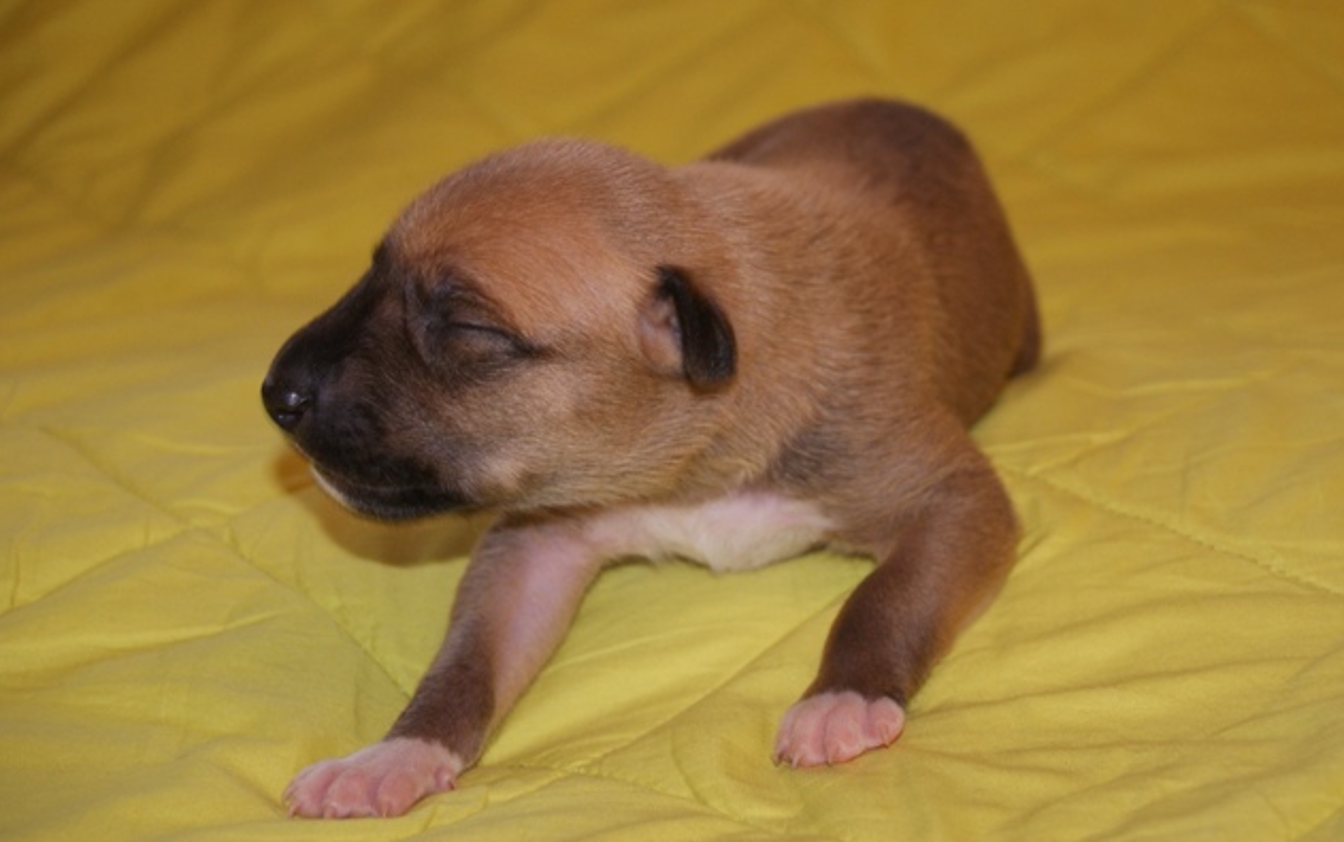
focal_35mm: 62
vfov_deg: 21.0
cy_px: 393
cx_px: 669
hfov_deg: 33.0
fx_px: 2272
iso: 400
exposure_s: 1/60
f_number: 5.6
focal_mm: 40
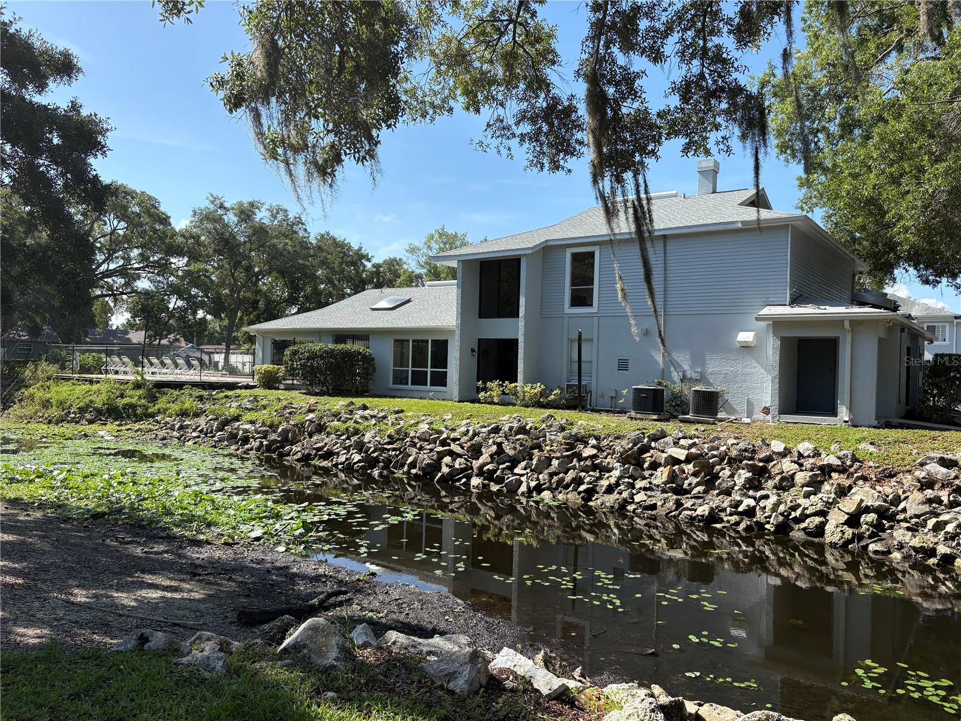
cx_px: 480
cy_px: 360
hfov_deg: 67.3
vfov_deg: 53.1
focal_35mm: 26
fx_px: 722
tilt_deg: +0.8
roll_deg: -0.6
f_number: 1.6
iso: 50
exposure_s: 1/2075
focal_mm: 5.96
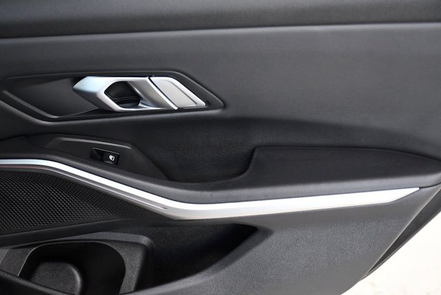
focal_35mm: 78
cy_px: 148
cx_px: 220
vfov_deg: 17.5
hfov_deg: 26.0
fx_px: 956
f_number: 5.6
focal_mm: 52
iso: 2500
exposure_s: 1/125
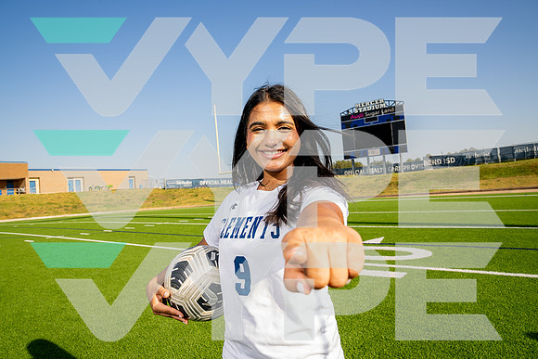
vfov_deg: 53.2
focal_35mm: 24
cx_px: 269
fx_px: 359
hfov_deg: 73.7
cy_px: 180
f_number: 7.1
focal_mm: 24
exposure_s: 1/125
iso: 50
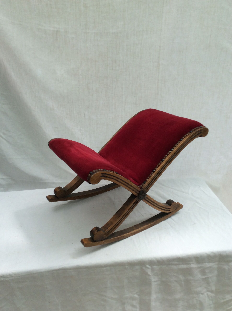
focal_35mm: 32
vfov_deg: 56.9
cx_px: 116
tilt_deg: -24.9
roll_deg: +0.6
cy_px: 156
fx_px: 287
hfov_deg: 44.1
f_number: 2.4
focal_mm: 3.3
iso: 32
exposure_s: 1/233
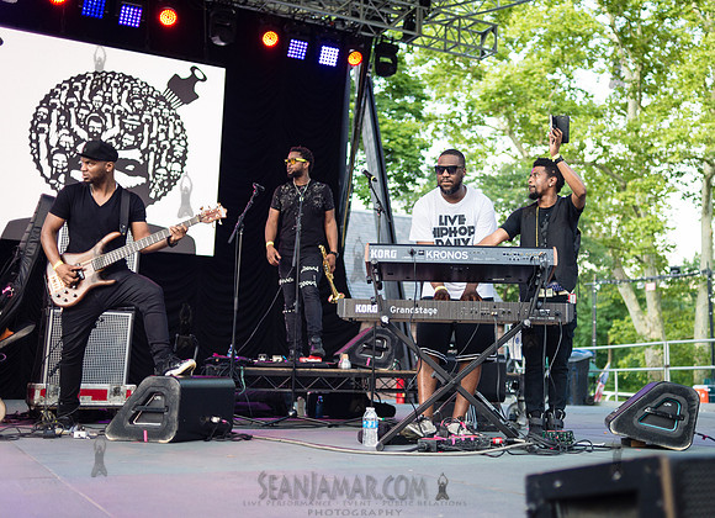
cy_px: 220
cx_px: 446
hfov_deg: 44.4
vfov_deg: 33.1
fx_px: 868
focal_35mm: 43
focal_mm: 35
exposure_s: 1/1250
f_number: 2.2
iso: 800
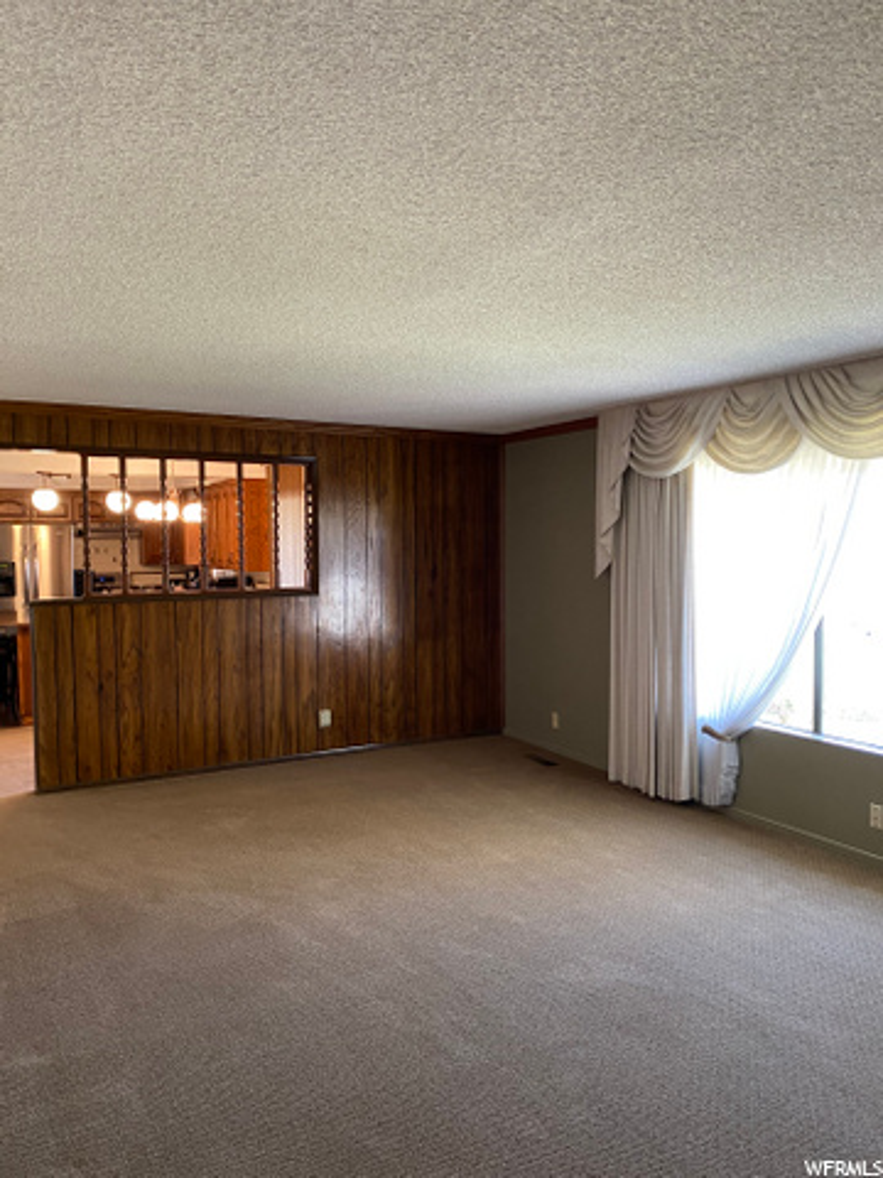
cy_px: 589
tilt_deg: -3.4
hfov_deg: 53.1
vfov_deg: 67.3
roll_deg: +0.6
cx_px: 442
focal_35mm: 26
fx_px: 884
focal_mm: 4.25
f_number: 1.8
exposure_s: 1/60
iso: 250
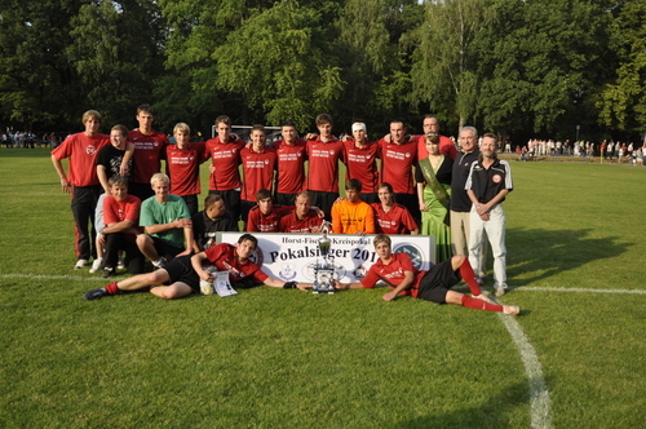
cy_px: 214
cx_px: 323
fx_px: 538
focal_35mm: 30
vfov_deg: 43.5
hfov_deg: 62.0
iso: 400
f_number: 4.5
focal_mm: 20
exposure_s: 1/1250
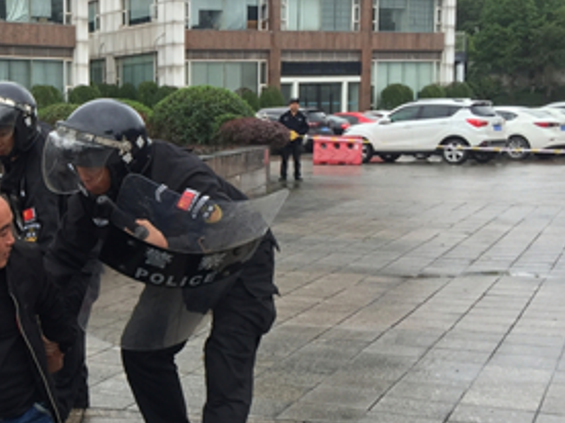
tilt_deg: -8.5
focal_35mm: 63
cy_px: 277
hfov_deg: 28.4
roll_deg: +0.7
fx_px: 1028
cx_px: -29
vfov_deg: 23.2
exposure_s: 1/106
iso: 32
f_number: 2.2
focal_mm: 4.15
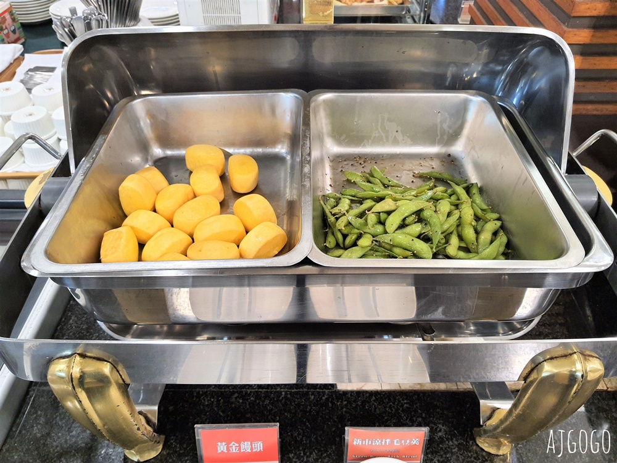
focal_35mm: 26
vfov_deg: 53.1
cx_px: 308
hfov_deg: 67.3
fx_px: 463
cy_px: 232
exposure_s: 1/60
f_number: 1.7
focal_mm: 4.32
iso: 200
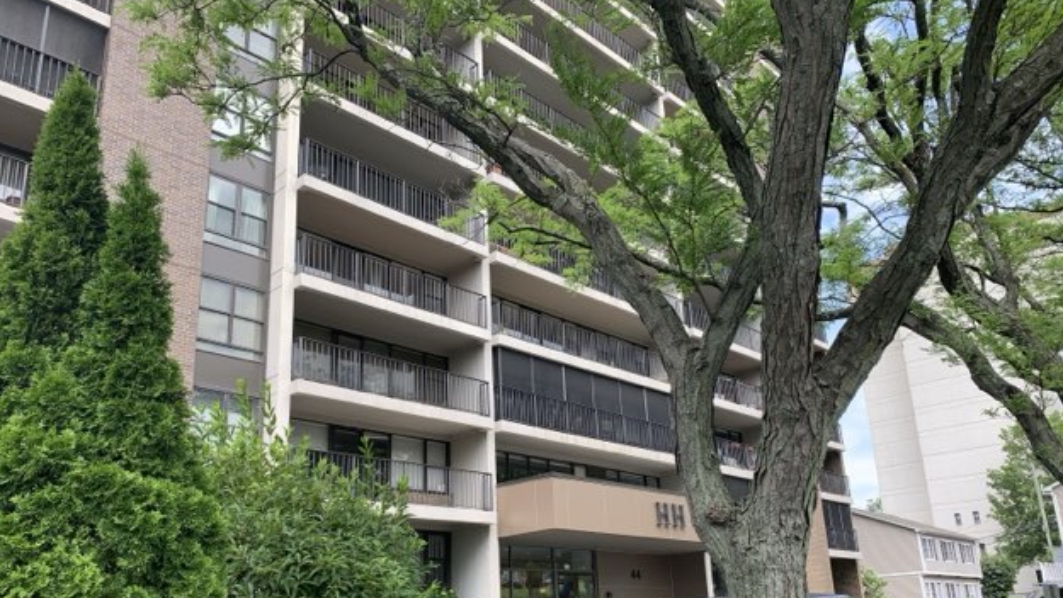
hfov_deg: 66.0
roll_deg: +2.1
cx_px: 529
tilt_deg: +14.8
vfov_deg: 39.8
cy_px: 389
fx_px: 818
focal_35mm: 29
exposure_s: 1/510
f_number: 1.8
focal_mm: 4.25
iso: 25
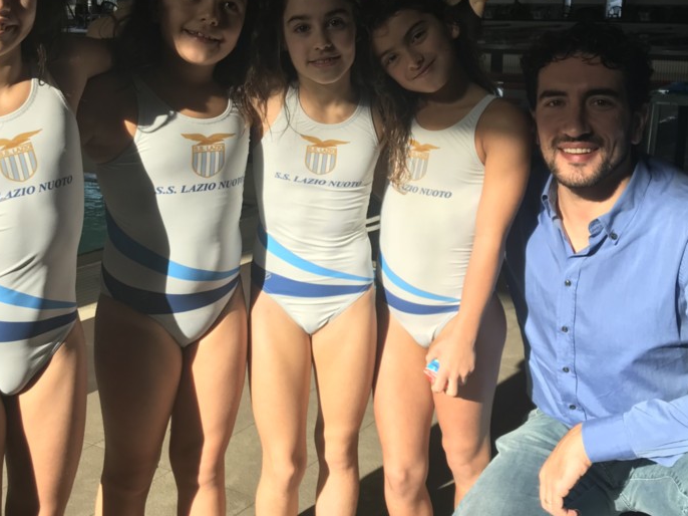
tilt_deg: -11.4
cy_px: 197
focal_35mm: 49
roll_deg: -0.4
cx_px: 333
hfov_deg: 38.9
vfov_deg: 29.6
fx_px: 974
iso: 20
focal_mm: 3.99
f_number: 1.8
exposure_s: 1/772
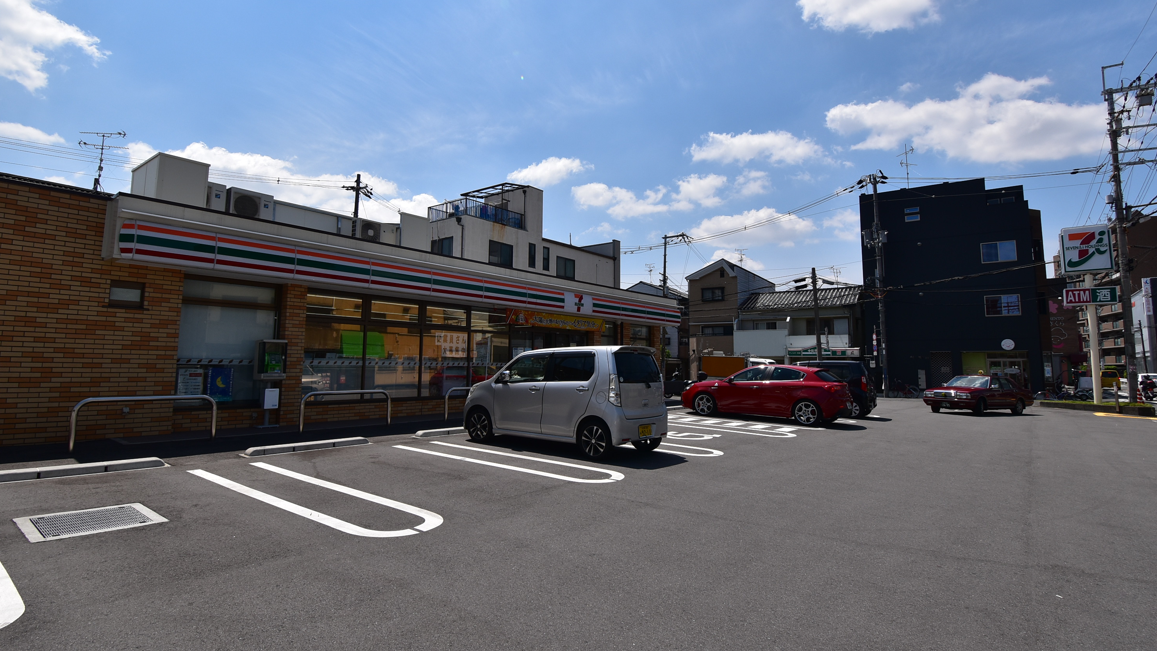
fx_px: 560
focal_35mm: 18
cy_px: 304
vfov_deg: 60.2
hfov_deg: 91.8
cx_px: 573
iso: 220
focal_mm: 11.5
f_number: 11
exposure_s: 1/500
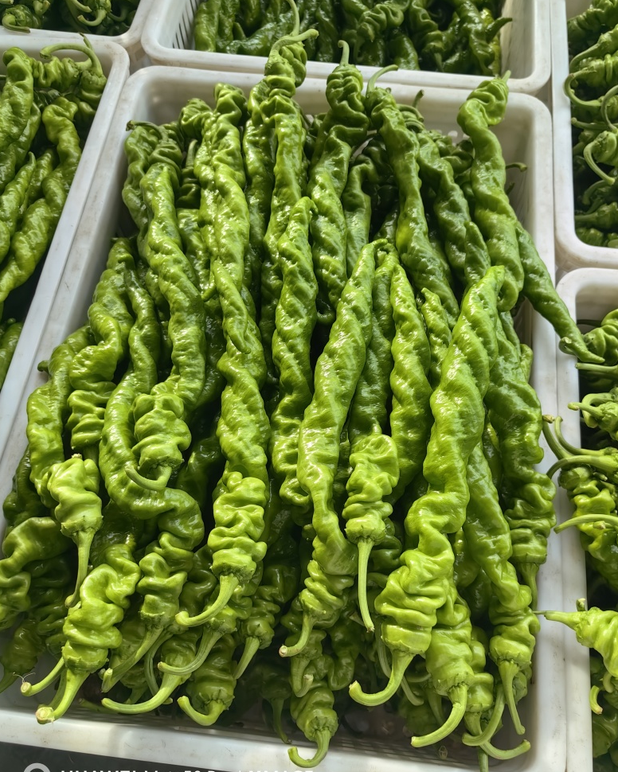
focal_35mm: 29
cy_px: 384
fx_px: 663
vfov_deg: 60.4
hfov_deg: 50.0
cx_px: 313
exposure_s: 1/476
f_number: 2
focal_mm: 5.75
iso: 50
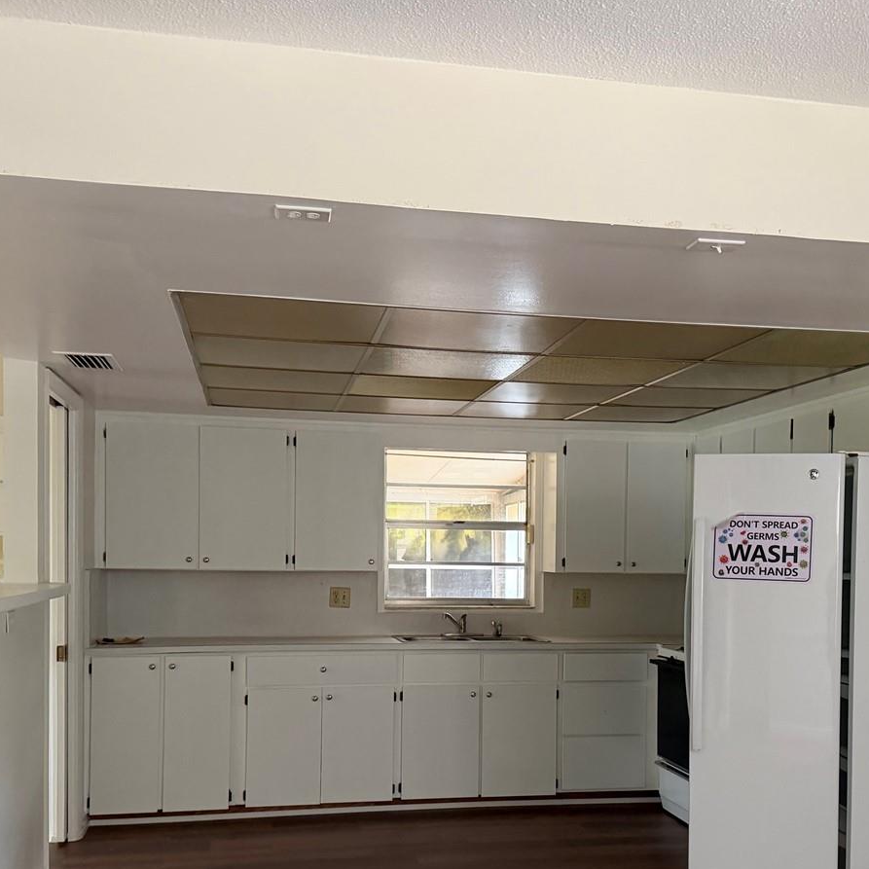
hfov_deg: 43.8
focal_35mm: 38
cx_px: 476
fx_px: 1079
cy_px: 578
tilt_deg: -1.4
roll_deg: +0.3
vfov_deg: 43.3
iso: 640
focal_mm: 6.76
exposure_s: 1/60
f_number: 1.78
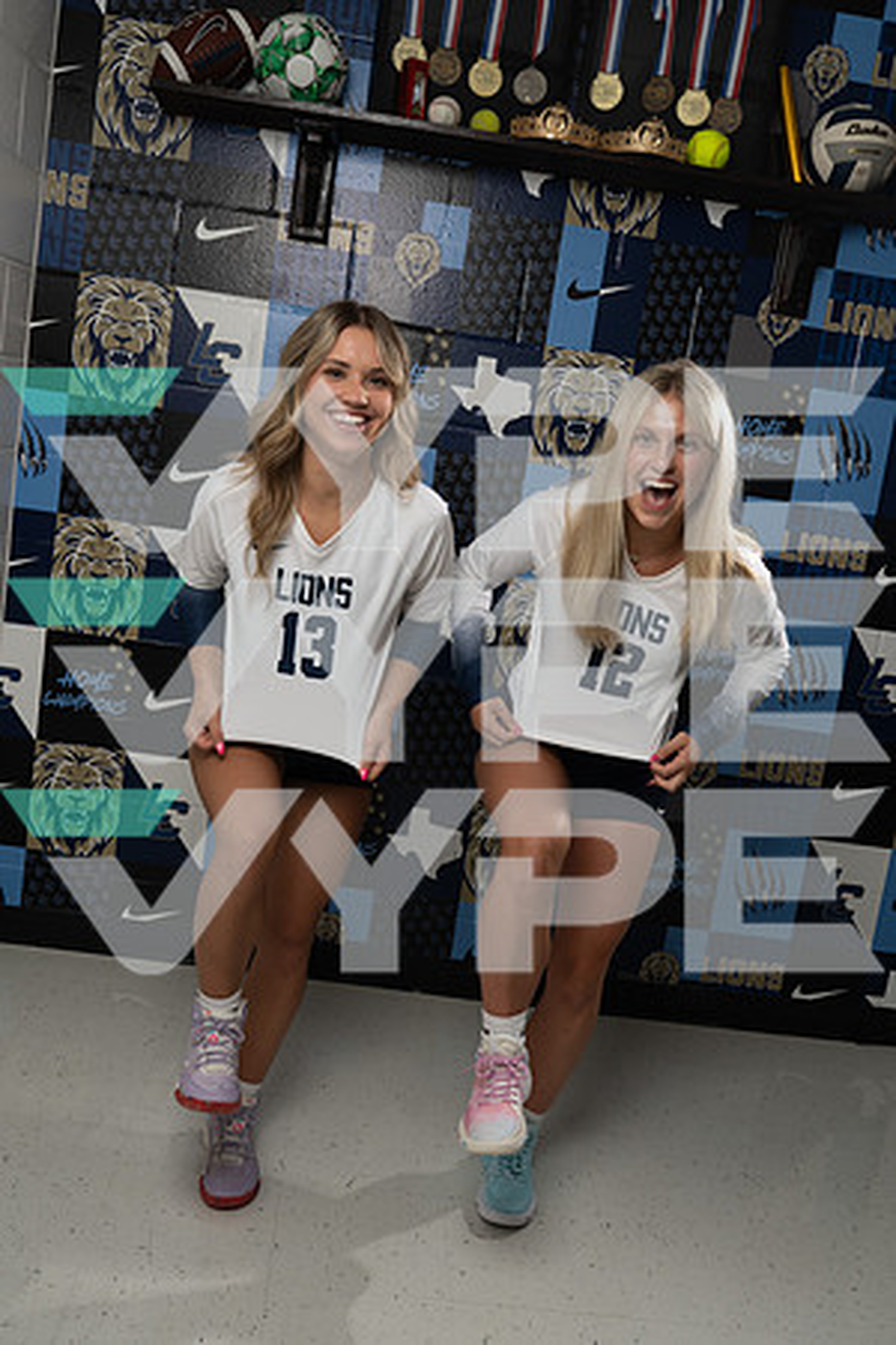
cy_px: 672
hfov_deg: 37.9
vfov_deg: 54.4
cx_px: 448
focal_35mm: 35
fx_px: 1307
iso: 400
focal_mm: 35
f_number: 8
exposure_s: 1/250
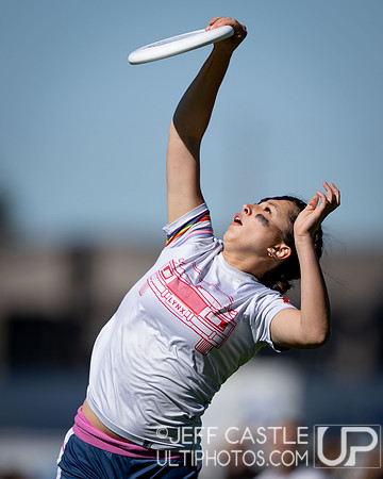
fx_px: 11726
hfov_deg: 1.9
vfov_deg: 2.3
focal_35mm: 828
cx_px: 212
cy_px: 192
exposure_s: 1/2500
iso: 64
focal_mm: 400
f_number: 2.8
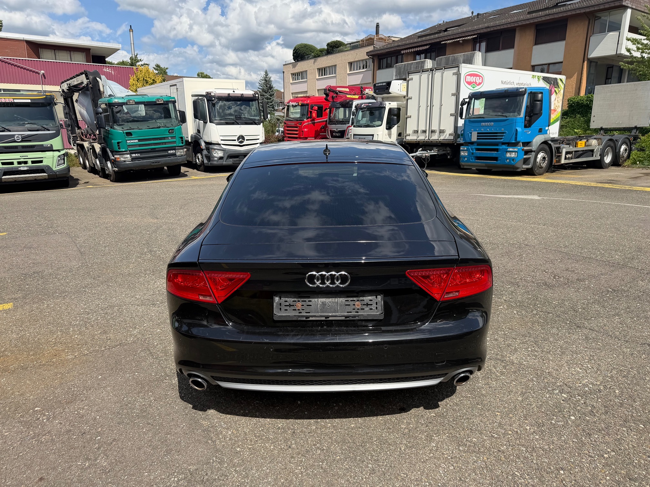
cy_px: 244
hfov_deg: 71.6
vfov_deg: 56.8
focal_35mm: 24
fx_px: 451
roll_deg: +0.0
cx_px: 325
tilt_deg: -14.1
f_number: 1.78
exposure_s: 1/3953
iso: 80
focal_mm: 6.76
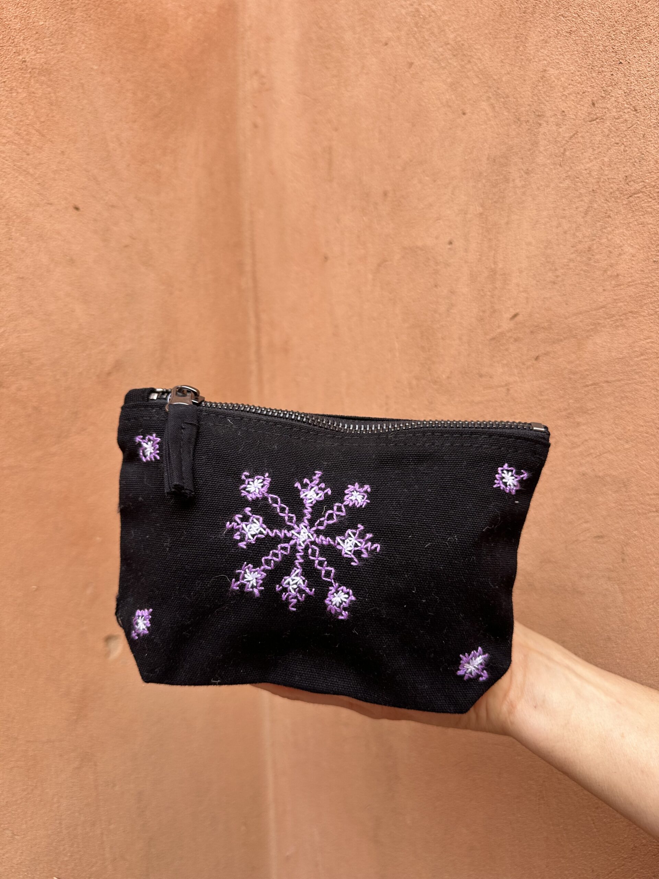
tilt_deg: -2.7
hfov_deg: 56.8
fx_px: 609
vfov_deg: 71.6
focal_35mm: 24
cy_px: 440
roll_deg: +0.6
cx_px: 330
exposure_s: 1/121
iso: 64
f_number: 1.78
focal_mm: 6.86
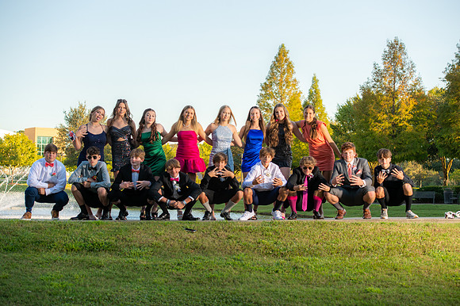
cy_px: 153
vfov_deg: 19.4
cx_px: 230
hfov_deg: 28.9
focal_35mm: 70
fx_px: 894
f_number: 4.5
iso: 125
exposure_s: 1/250
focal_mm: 70
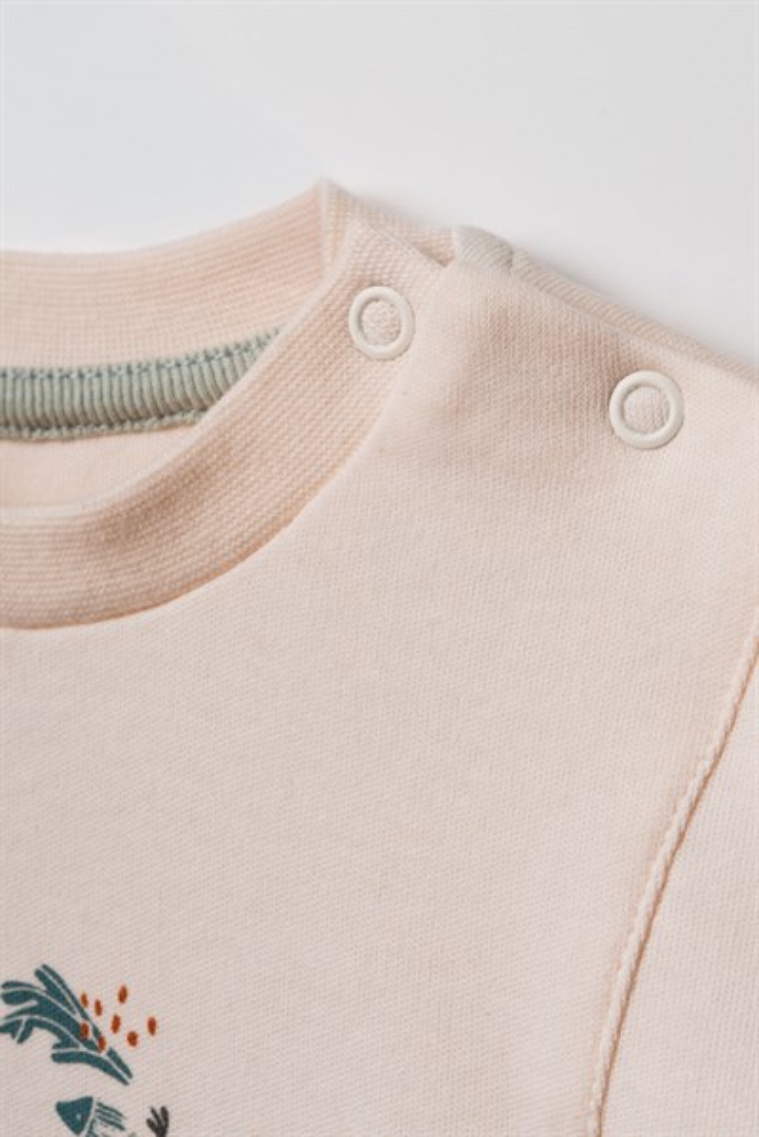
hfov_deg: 27.0
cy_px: 568
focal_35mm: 50
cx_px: 380
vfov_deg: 39.6
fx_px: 1579
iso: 250
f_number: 9
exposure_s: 1/125
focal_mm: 50
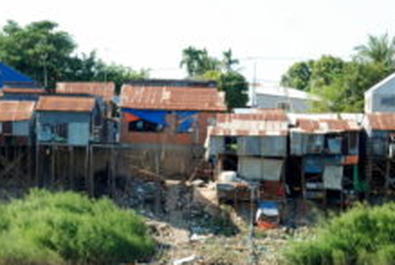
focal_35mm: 212
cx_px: 108
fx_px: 2331
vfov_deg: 6.5
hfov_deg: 9.7
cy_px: 165
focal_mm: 62
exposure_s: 1/40
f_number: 14
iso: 100
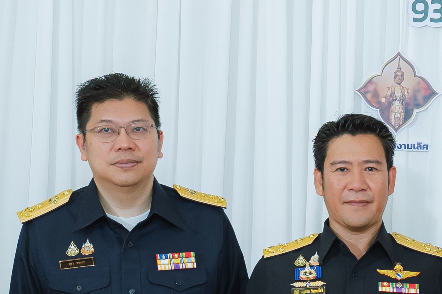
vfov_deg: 10.3
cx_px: 612
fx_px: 1621
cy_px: 281
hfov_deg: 14.7
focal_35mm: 132
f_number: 4.5
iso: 800
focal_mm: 30
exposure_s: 1/125
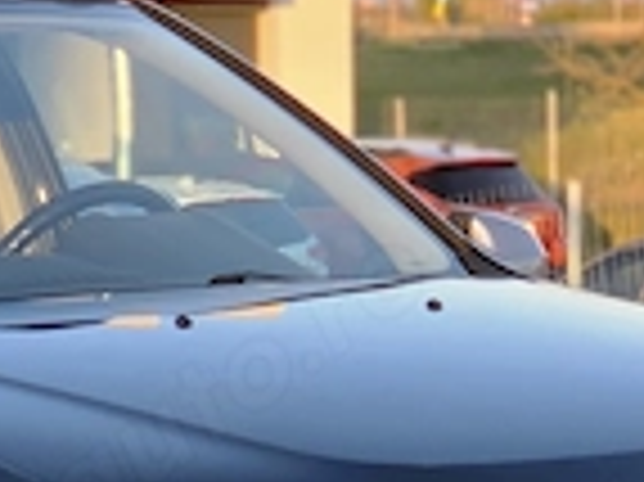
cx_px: -108
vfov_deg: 5.1
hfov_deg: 6.8
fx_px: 5372
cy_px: 514
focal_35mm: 289
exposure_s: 1/168
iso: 25
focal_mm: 7
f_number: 2.4
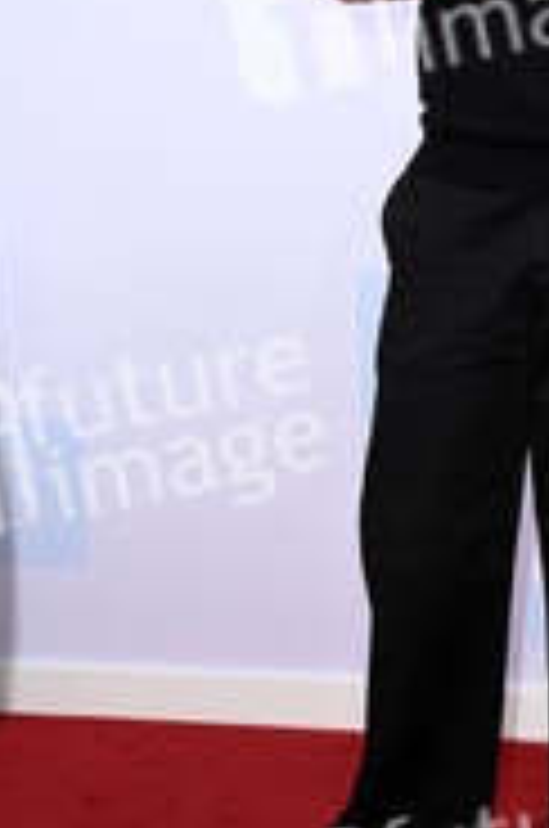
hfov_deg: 13.7
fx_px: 2250
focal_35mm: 98
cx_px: 585
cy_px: 220
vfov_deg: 20.7
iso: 400
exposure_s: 1/250
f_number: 6.3
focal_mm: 45
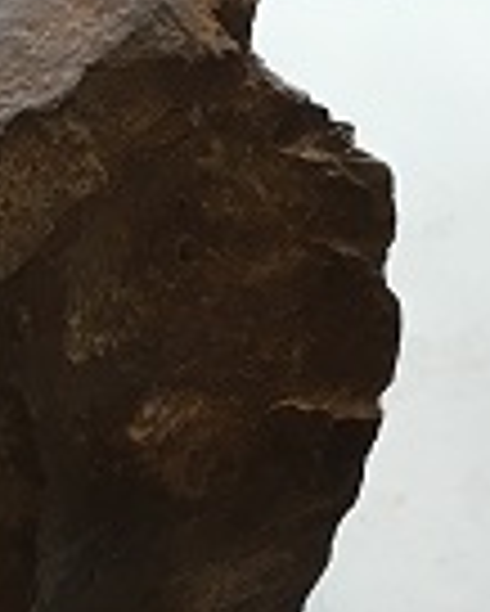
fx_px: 2716
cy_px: 873
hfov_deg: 10.1
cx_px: -121
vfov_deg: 12.3
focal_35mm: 150
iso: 50
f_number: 2.2
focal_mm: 4.15
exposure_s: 1/30
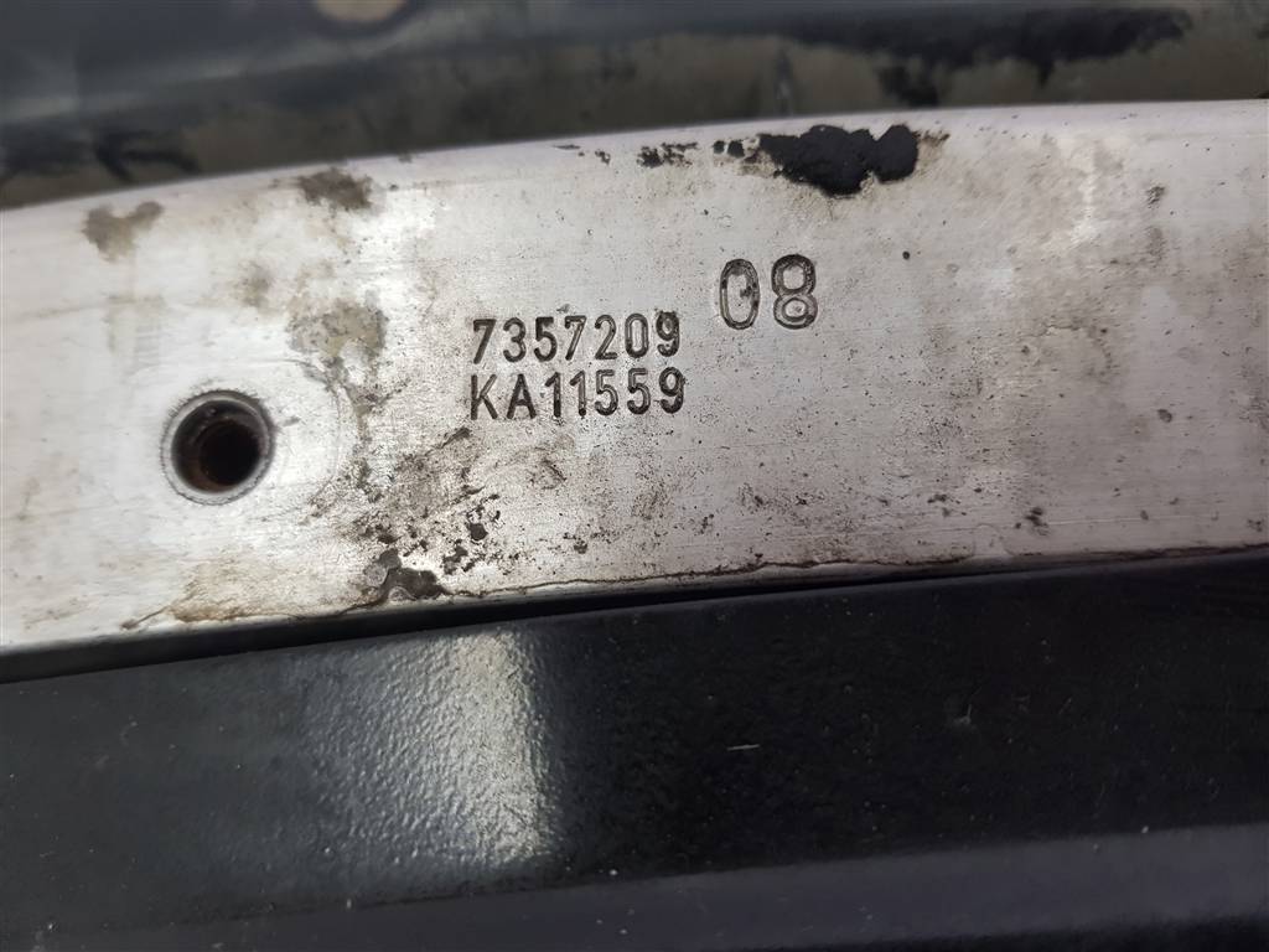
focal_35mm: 26
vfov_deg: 53.1
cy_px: 476
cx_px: 634
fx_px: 953
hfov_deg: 67.3
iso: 100
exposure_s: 1/100
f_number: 1.7
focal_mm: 4.2
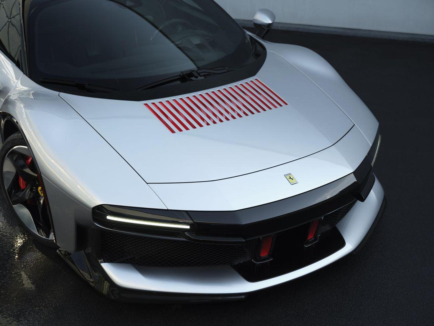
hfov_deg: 37.5
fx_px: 639
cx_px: 217
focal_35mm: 51
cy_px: 163
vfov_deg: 28.6
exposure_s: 1/200
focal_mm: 64
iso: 500
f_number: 5.6
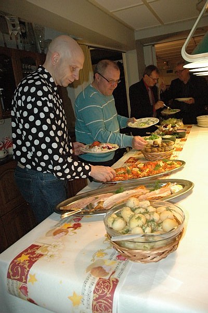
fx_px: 235
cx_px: 104
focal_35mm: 27
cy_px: 156
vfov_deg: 67.4
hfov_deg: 47.8
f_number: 5
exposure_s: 1/60
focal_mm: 18
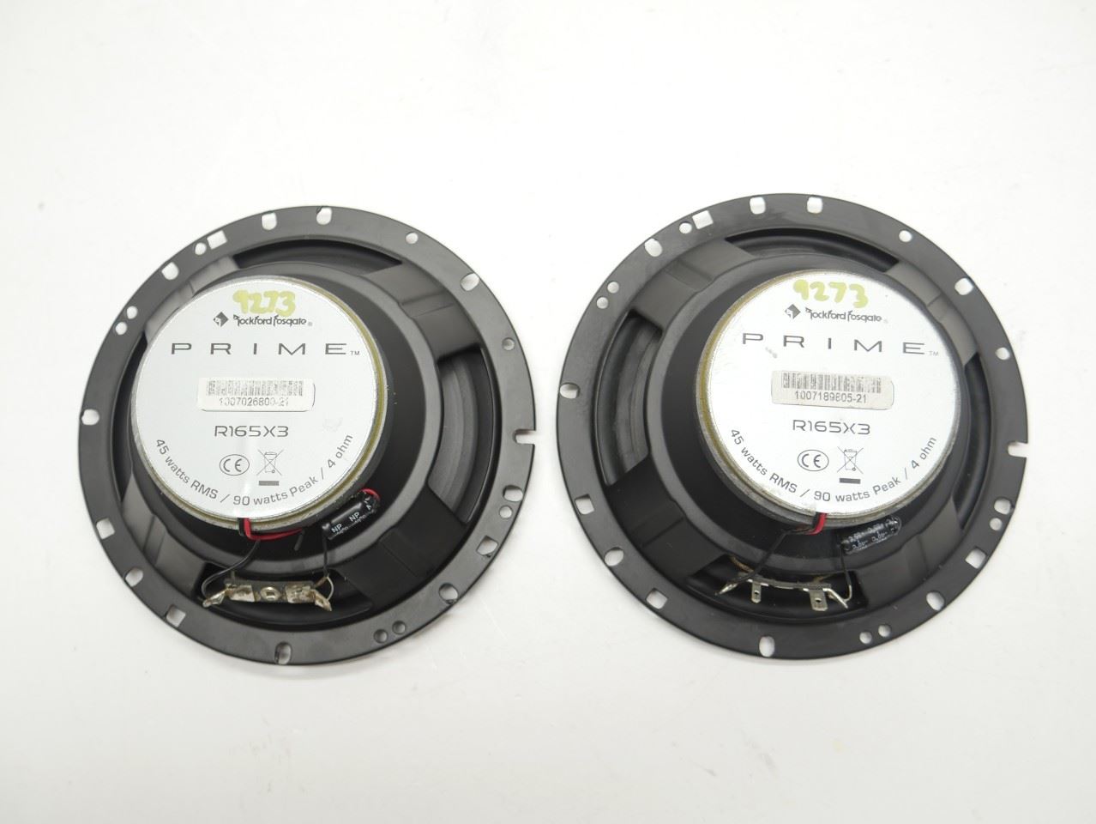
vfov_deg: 44.2
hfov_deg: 56.8
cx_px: 548
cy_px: 412
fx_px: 1014
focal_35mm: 32
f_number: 3.6
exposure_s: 1/125
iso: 200
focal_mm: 16
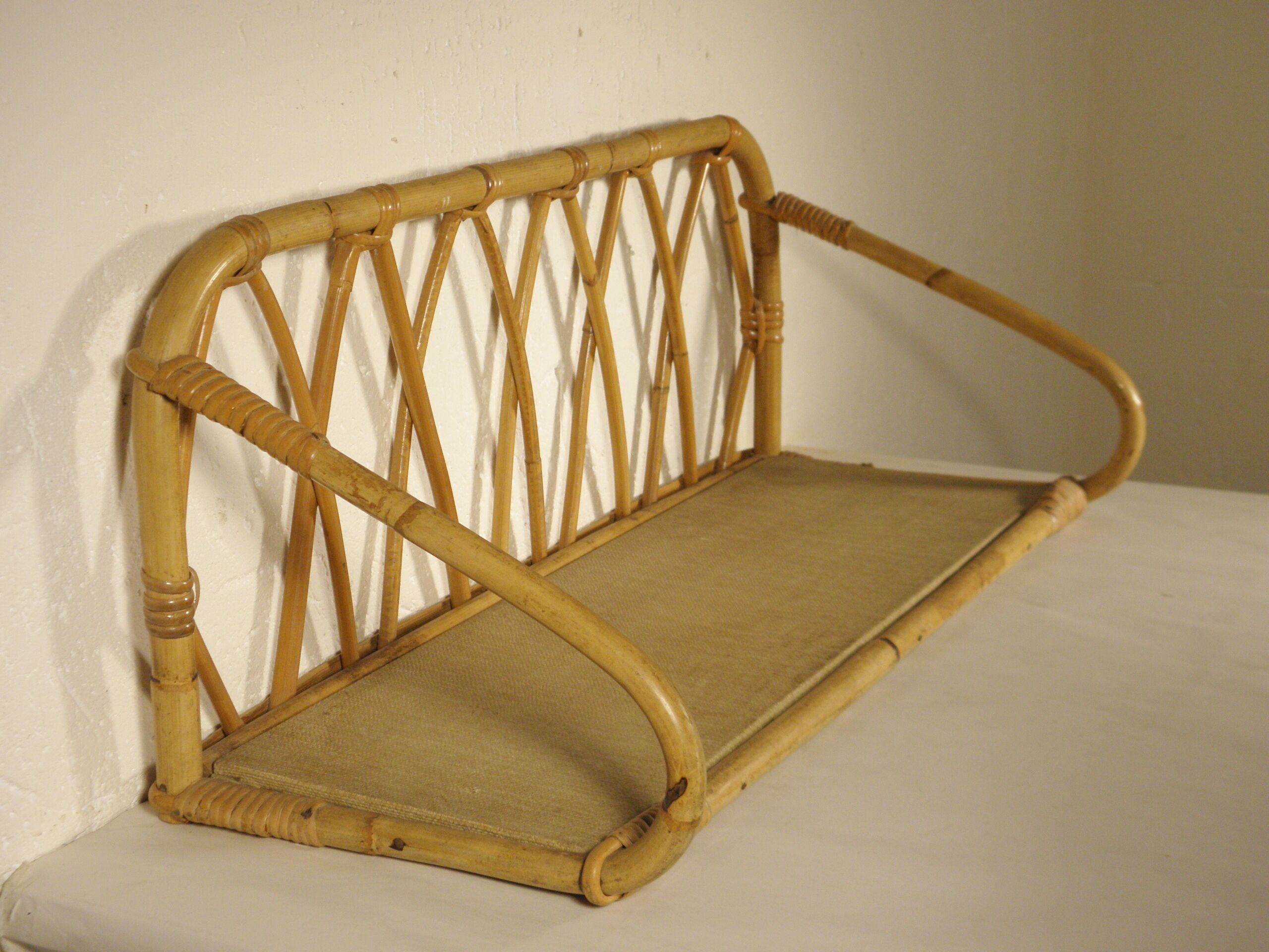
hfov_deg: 35.5
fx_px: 1980
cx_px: 634
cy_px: 476
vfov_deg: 27.0
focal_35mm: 54
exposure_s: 1/50
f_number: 4.1
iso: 125
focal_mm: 9.7
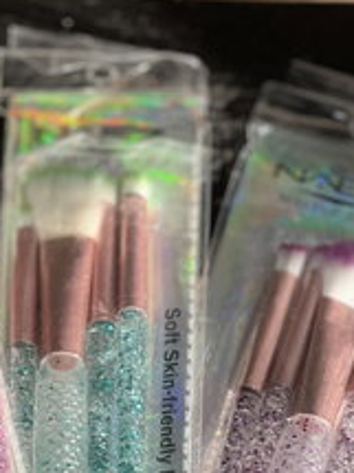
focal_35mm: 191
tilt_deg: -59.0
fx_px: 2607
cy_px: 402
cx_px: 95
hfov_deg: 7.8
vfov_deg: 10.3
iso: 32
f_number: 2.8
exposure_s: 1/121
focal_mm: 9
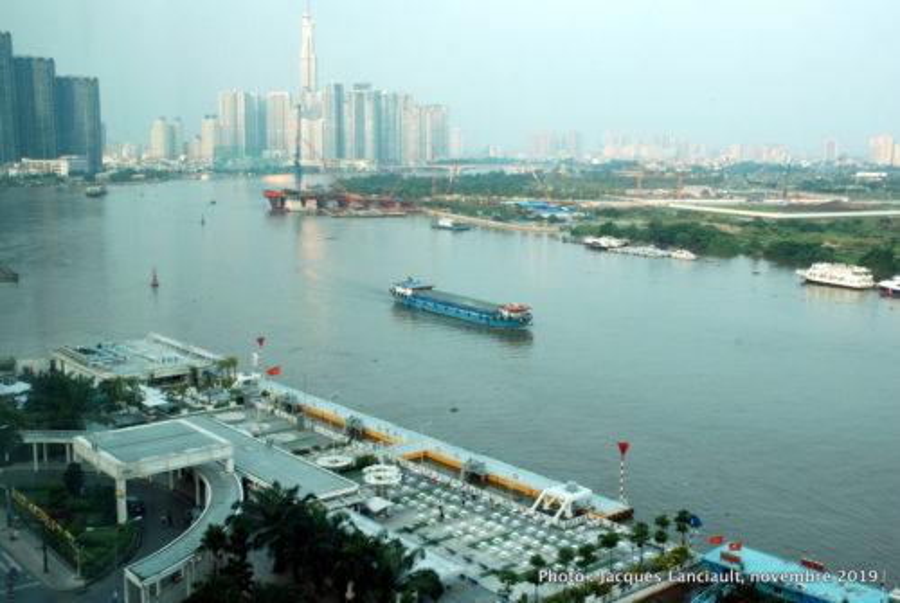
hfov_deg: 51.2
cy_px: 302
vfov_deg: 35.6
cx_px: 450
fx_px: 939
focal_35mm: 38
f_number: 13
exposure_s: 1/15
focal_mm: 25
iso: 200
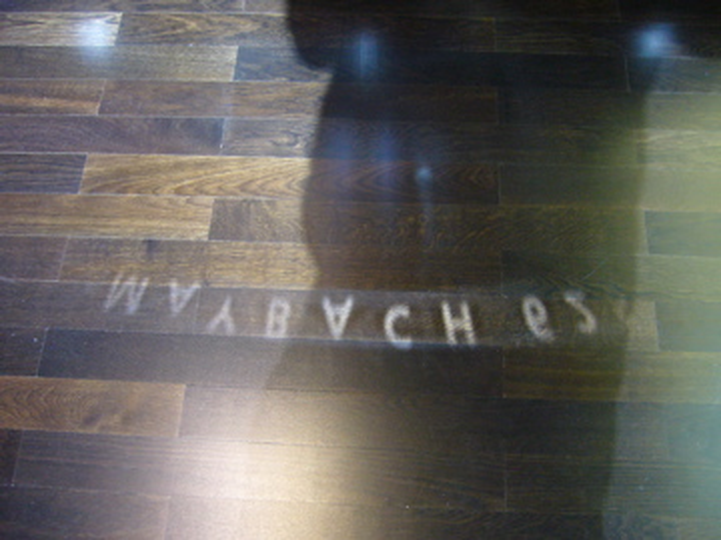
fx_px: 729
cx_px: 360
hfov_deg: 52.6
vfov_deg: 40.7
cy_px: 270
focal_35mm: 35
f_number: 2.8
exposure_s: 1/8
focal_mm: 5.8
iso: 200
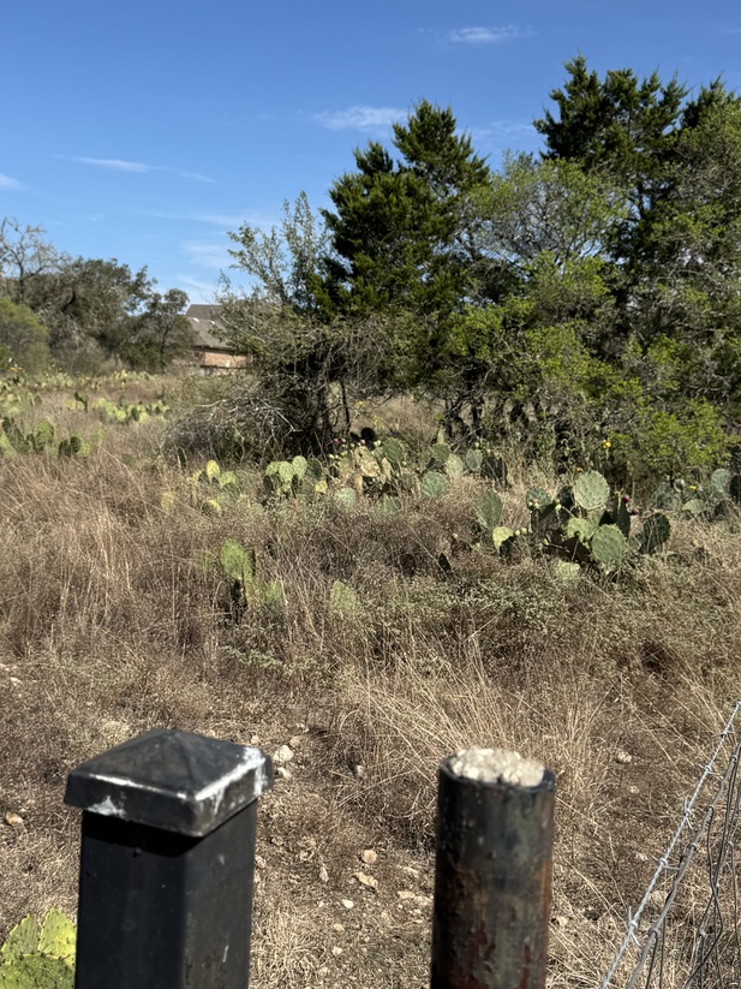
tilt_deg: -3.4
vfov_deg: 44.8
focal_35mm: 42
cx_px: 283
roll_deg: -2.8
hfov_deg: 34.2
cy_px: 483
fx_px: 1199
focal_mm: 6.76
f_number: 1.78
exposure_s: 1/5348
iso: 80
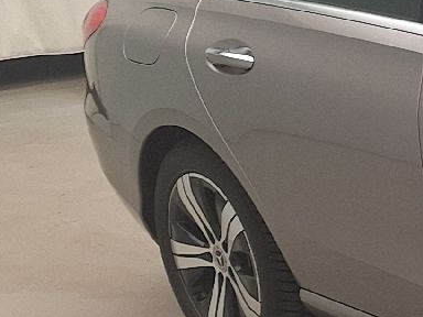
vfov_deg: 12.7
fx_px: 1405
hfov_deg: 13.0
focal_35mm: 115
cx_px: 1015
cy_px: 319
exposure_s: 1/100
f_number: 1.8
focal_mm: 5.54
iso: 40
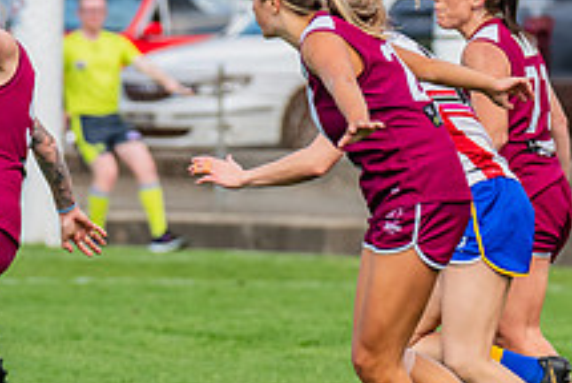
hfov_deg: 2.8
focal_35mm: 743
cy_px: 206
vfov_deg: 1.9
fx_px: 11821
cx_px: -29
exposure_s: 1/1600
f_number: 5.6
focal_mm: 270
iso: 800
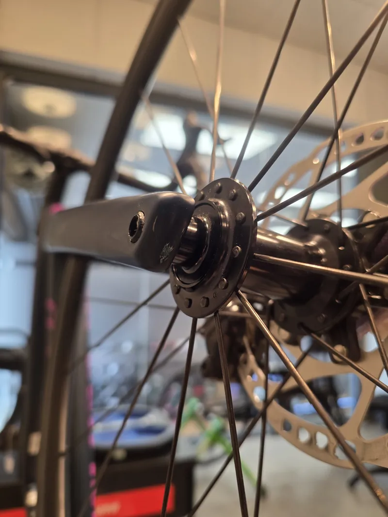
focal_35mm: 23
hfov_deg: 58.9
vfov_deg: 73.9
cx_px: 194
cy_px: 258
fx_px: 344
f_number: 1.7
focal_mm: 6.3
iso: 64
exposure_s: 1/50
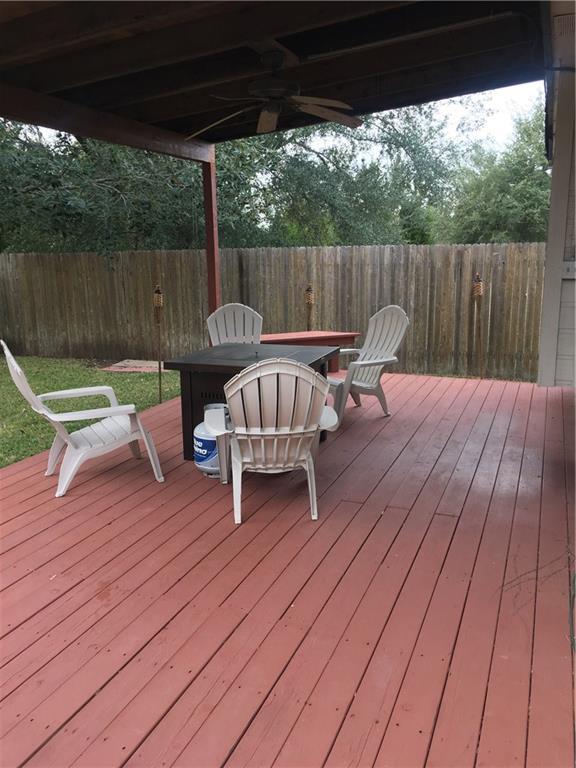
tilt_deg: -10.5
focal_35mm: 29
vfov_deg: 61.7
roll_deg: +0.0
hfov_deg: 48.2
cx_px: 288
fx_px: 643
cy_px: 384
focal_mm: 4.15
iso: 25
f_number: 2.2
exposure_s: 1/40
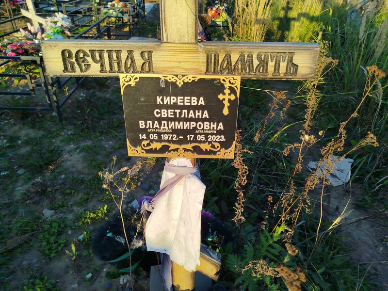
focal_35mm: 24
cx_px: 194
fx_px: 269
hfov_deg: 71.6
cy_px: 146
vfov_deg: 56.8
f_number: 1.7
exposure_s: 1/472
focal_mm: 5.31
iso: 50
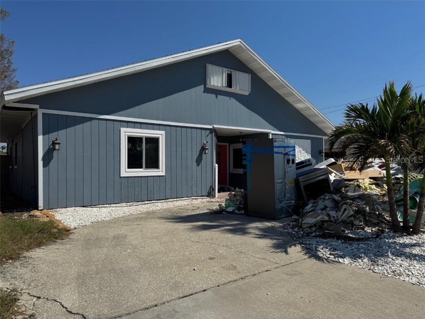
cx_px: 212
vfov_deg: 56.8
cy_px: 160
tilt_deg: +0.6
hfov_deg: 71.6
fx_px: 295
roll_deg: +0.0
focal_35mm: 24
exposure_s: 1/9009
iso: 80
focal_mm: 6.76
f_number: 1.78
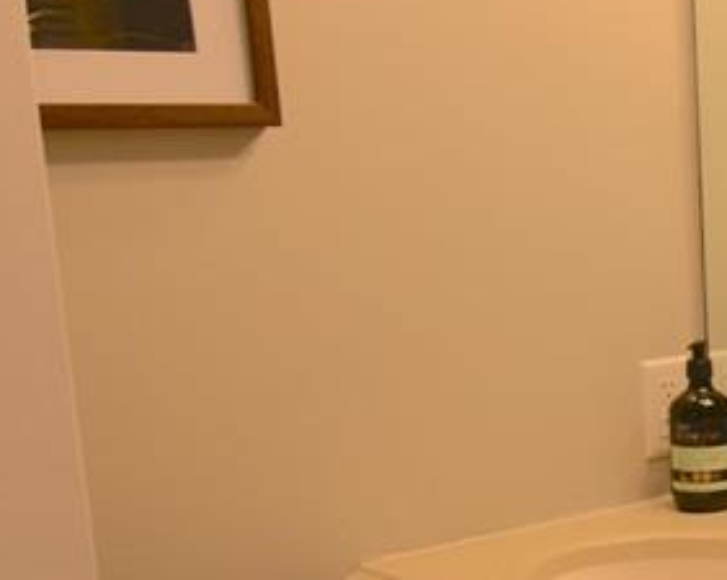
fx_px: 1376
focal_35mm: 64
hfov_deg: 26.3
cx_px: 877
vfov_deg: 23.2
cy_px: 525
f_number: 3.5
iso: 100
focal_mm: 10
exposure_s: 1/50
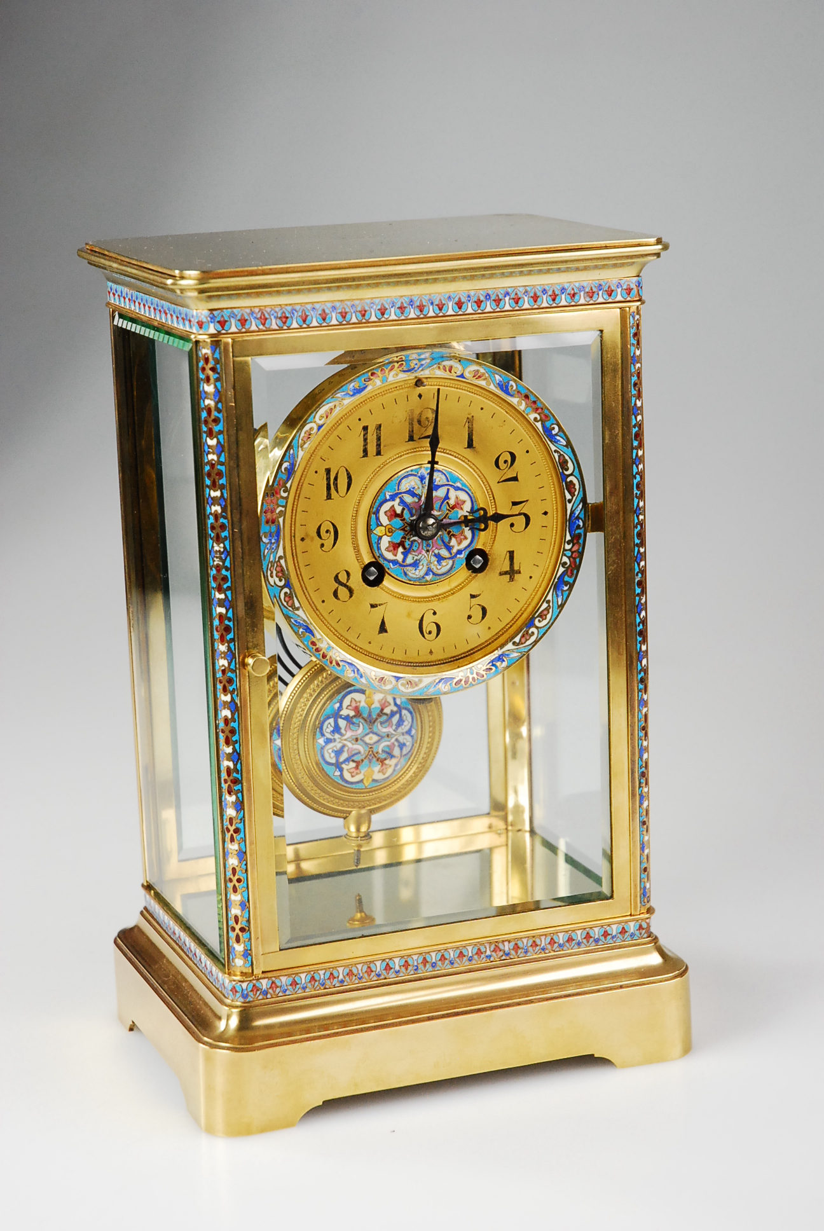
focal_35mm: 84
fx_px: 2876
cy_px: 616
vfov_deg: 24.2
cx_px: 412
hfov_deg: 16.3
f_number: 7.1
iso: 1250
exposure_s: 1/800
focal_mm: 56
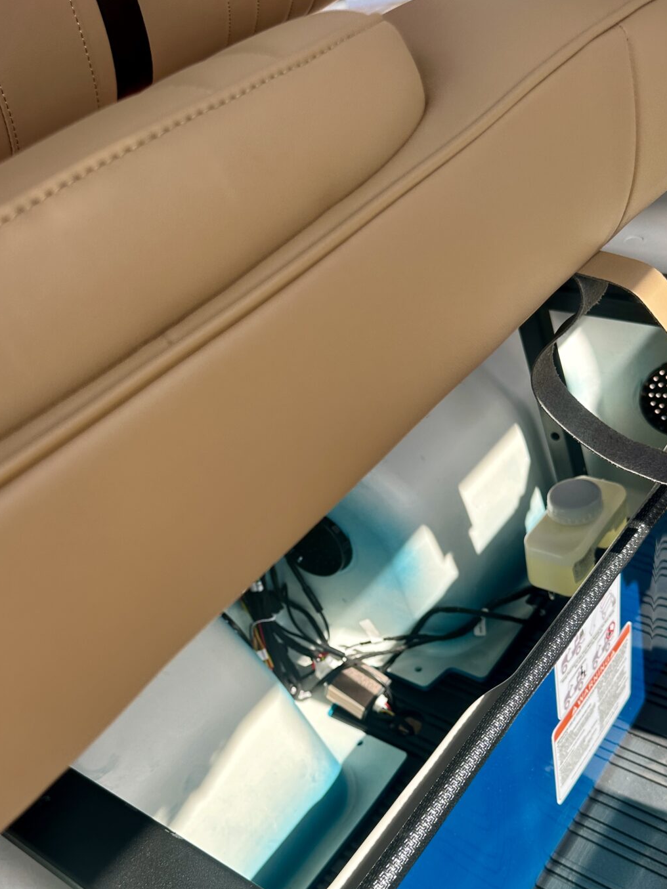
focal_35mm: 34
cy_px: 597
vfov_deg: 52.9
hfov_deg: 41.8
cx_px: 350
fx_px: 874
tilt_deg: -45.5
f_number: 1.78
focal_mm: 6.86
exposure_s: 1/1107
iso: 80
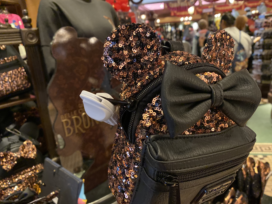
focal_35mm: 27
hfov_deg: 65.3
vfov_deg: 51.4
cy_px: 101
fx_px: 212
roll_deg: +5.7
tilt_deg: -16.4
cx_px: 139
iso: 800
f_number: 1.8
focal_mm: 4.25
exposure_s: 1/30
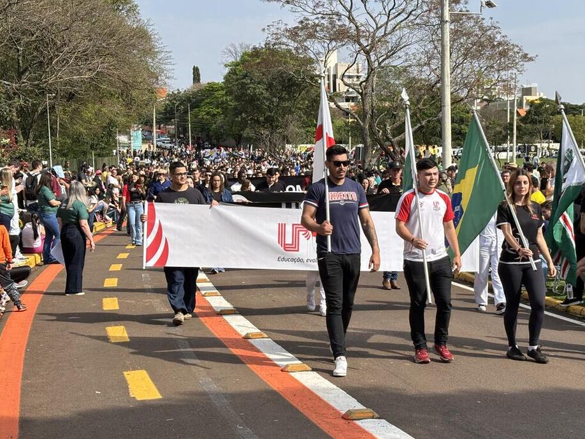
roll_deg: +0.7
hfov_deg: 28.4
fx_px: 1149
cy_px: 232
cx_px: 373
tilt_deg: -2.5
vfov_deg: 21.6
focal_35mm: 68
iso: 32
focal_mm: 5.96
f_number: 1.6
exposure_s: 1/1912
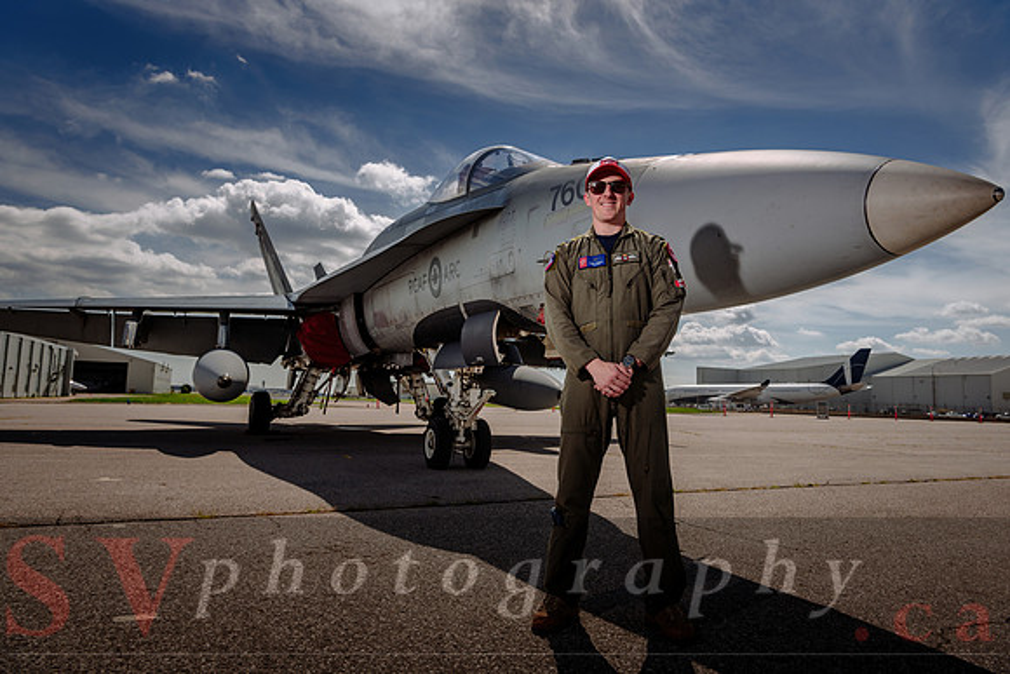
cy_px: 322
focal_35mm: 25
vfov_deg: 51.2
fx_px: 704
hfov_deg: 71.3
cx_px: 528
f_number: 8
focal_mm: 24
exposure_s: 1/250
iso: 64
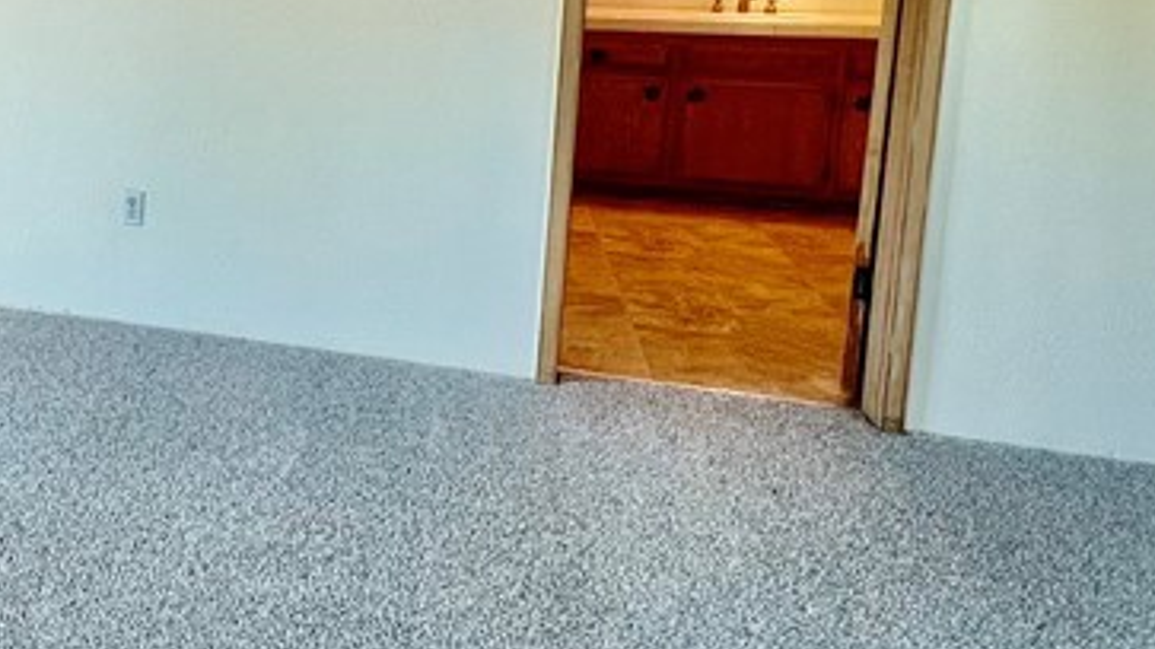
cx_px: -172
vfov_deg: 28.6
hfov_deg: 39.3
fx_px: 1225
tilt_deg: -9.5
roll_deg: +0.6
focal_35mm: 40
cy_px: 76
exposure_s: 1/120
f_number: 1.8
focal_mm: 1.57
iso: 160
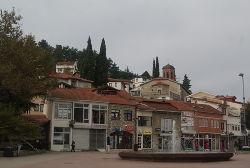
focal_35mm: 50
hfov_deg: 39.6
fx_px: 348
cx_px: 128
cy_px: 87
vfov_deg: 27.1
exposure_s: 1/80
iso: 100
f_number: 9
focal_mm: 26
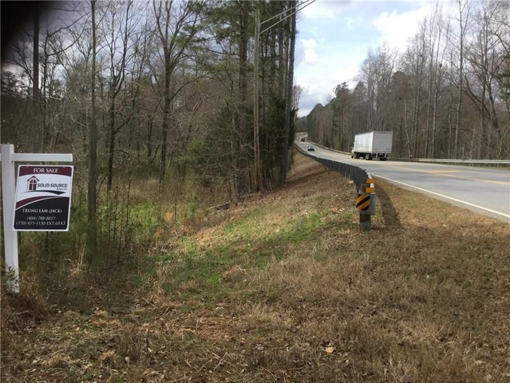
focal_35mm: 31
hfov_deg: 58.4
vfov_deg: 45.4
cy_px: 192
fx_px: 457
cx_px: 255
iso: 25
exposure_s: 1/696
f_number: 2.4
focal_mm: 3.3
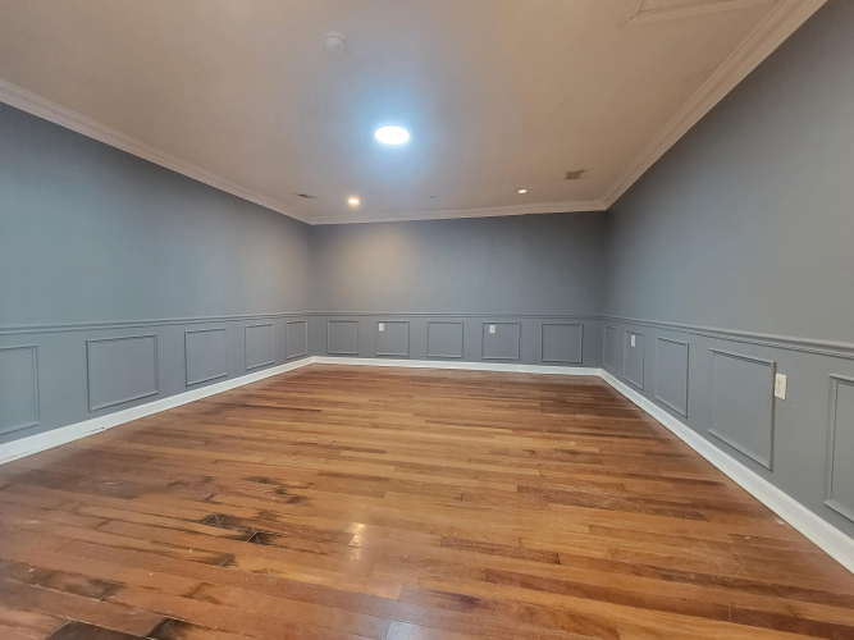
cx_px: 427
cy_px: 320
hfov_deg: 106.2
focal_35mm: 13
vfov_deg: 89.9
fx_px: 321
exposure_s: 1/30
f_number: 2.2
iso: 500
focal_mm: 2.2
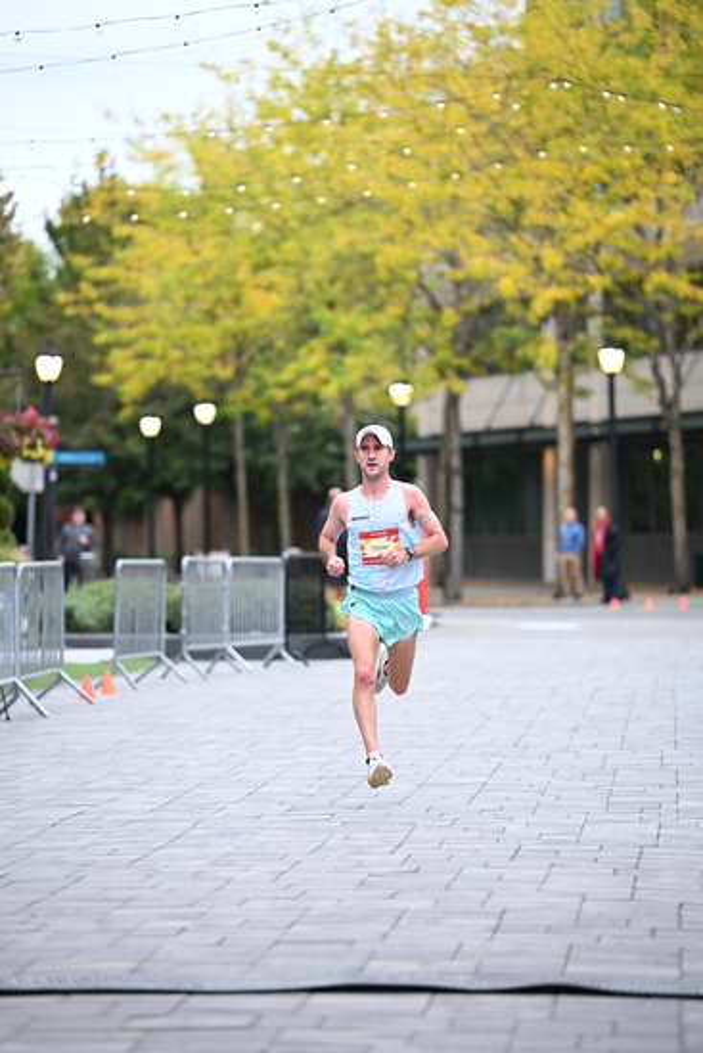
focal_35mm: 150
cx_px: 352
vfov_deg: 13.7
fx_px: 4391
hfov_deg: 9.2
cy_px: 526
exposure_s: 1/640
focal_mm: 150
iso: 1250
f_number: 2.8
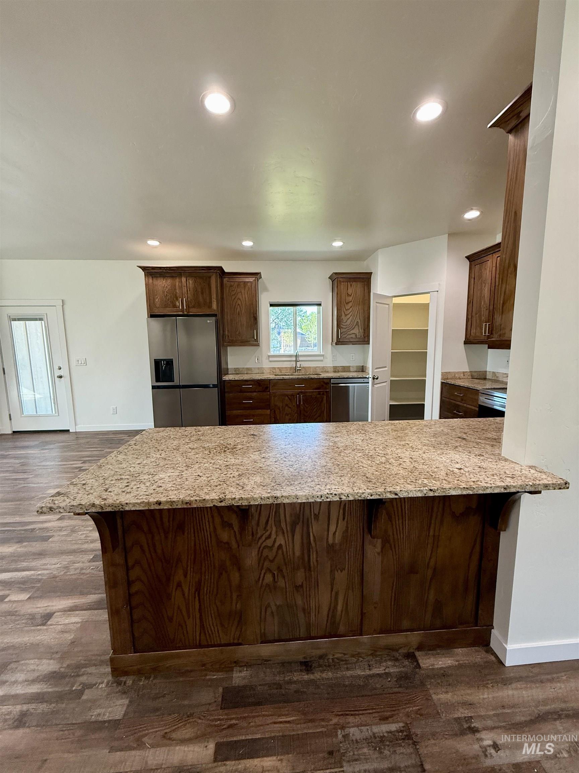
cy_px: 386
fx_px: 312
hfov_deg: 85.7
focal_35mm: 14
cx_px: 290
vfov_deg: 102.1
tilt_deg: -6.0
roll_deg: +0.7
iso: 320
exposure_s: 1/120
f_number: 2.2
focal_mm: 2.22
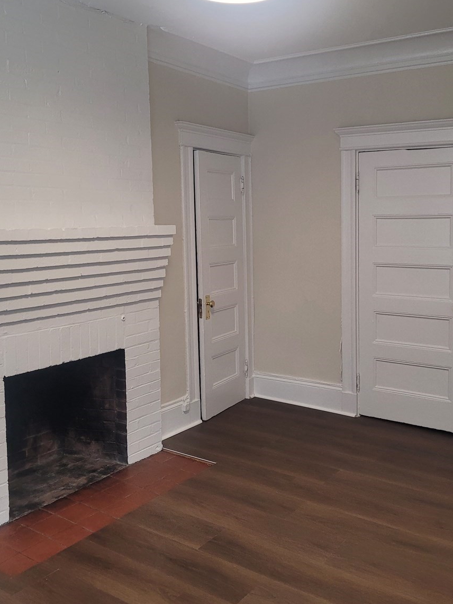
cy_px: 274
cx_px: 251
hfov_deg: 40.7
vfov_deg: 52.5
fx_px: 611
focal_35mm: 35
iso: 125
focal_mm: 5.4
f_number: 1.8
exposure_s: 1/120
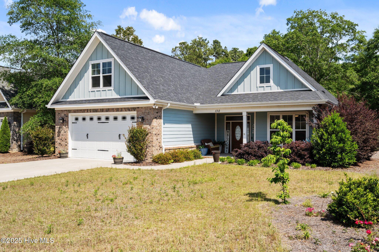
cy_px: 126
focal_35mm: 32
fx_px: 337
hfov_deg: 58.7
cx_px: 190
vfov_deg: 41.1
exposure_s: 1/1000
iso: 400
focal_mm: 32
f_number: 8
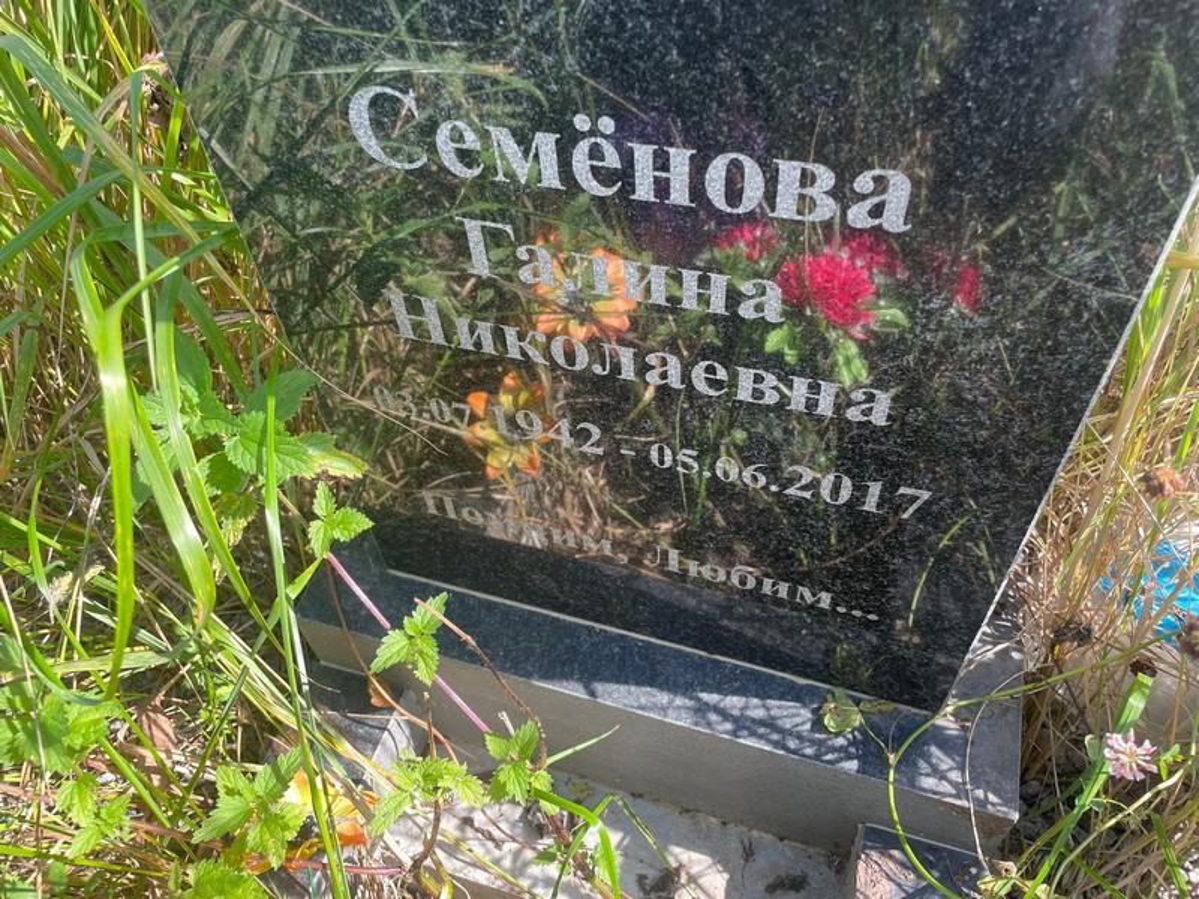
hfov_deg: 67.3
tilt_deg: -45.1
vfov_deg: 53.1
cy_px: 450
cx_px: 600
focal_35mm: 26
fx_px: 901
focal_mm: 4.2
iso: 32
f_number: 1.6
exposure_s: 1/313
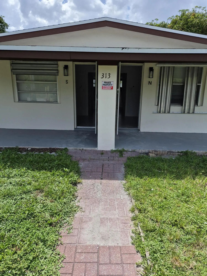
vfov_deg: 73.9
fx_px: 183
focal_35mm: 23
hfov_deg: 58.9
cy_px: 138
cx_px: 104
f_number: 1.8
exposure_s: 1/4896
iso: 80
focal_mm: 5.4
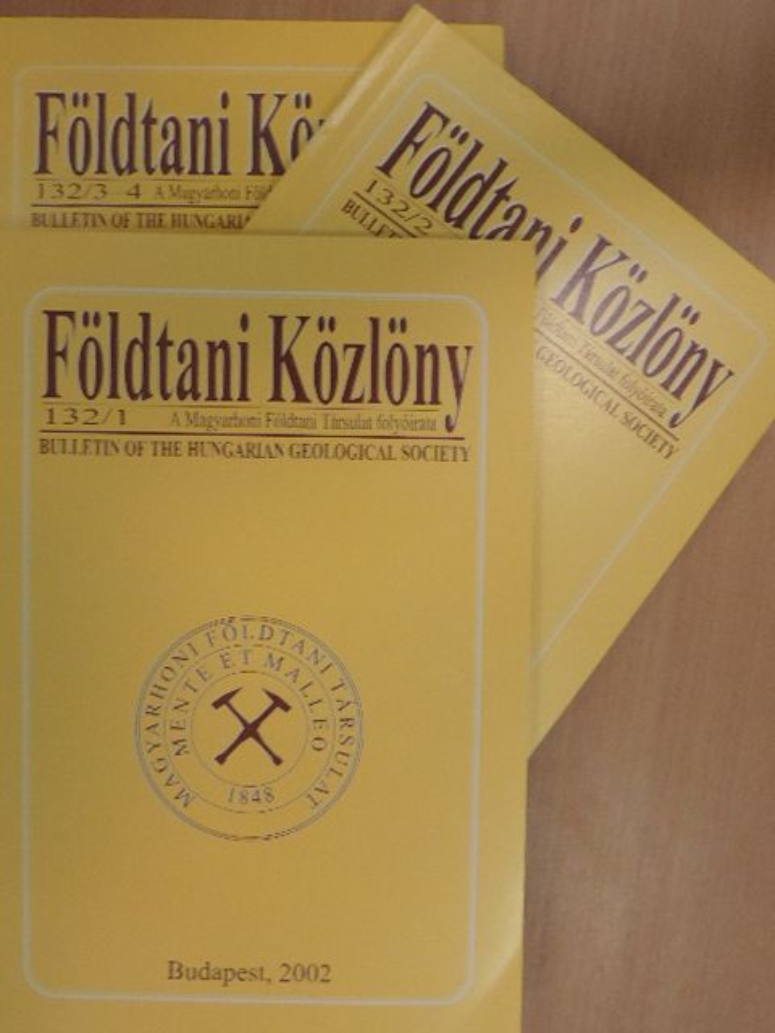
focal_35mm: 35
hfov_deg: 40.7
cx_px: 388
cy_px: 516
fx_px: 1045
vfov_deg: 52.6
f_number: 3.3
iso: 500
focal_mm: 6.2
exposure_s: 1/125
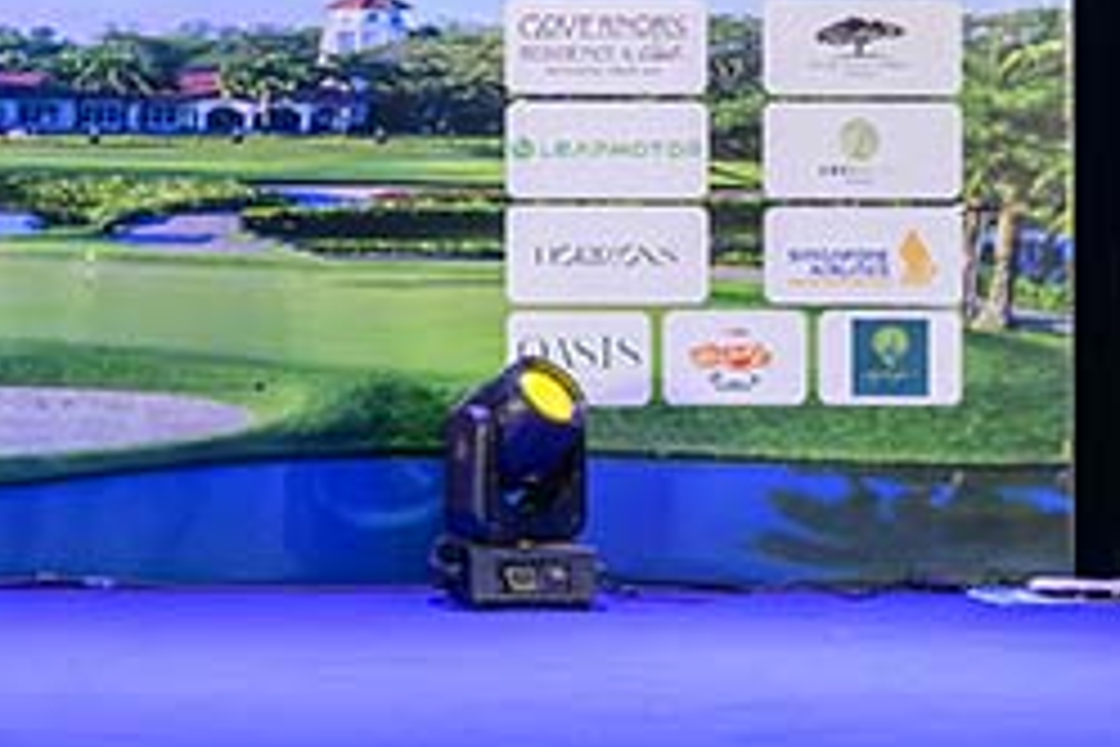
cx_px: -868
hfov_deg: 15.9
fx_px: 3420
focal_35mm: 110
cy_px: 45
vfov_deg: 12.3
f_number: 6.3
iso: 2500
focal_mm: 28.5
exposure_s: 1/200
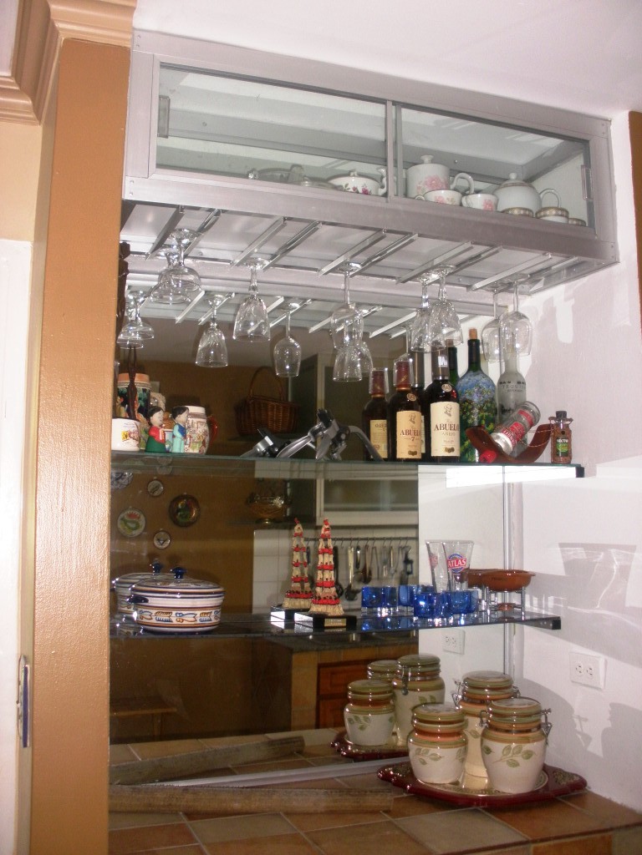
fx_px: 890
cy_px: 428
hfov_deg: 39.7
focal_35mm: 36
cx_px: 321
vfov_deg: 51.4
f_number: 3.5
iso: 200
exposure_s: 1/30
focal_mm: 6.3
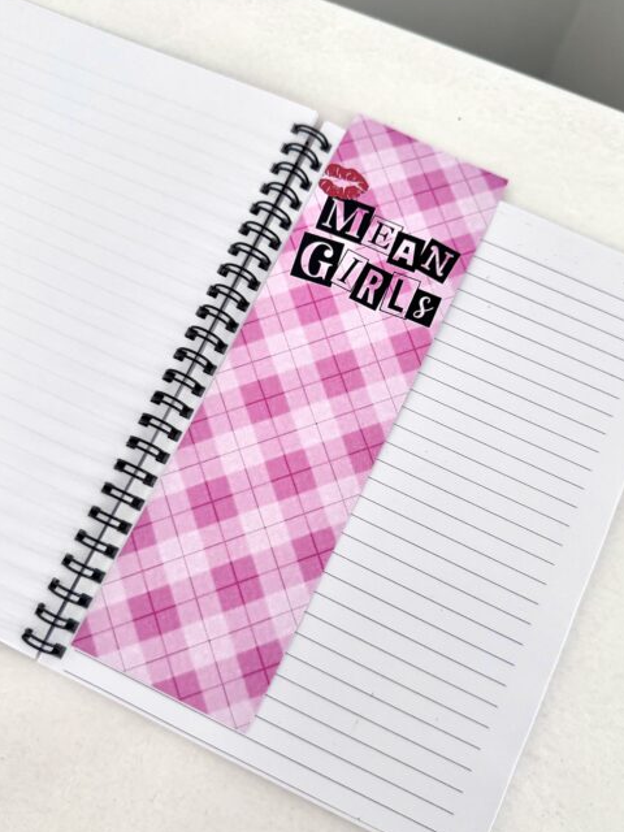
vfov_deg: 59.9
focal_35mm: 30
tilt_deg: -76.4
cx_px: 325
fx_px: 721
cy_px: 402
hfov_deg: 46.8
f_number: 1.78
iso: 200
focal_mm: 6.76
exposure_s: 1/121
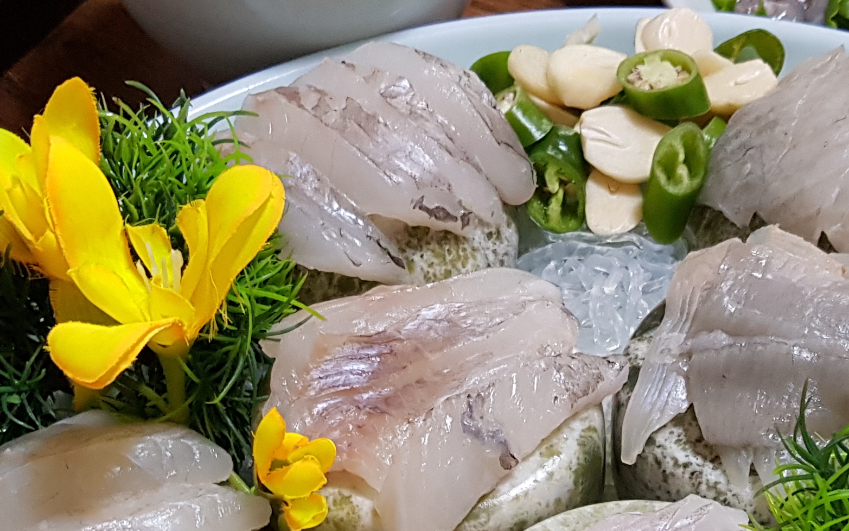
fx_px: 1643
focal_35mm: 71
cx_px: 567
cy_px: 691
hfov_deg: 28.8
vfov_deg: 17.2
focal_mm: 4.2
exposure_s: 1/30
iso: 200
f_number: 1.7
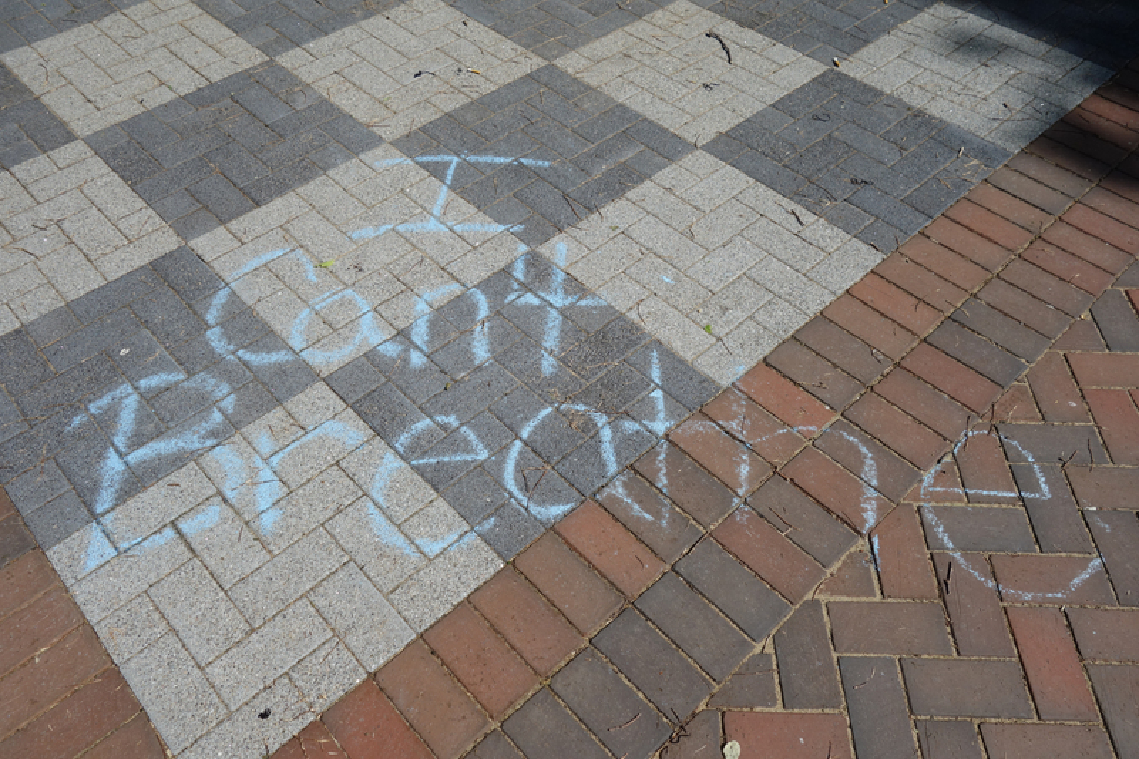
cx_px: 570
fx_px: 886
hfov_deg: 65.5
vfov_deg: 46.4
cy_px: 380
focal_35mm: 28
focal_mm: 10.4
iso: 125
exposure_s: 1/800
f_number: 5.6
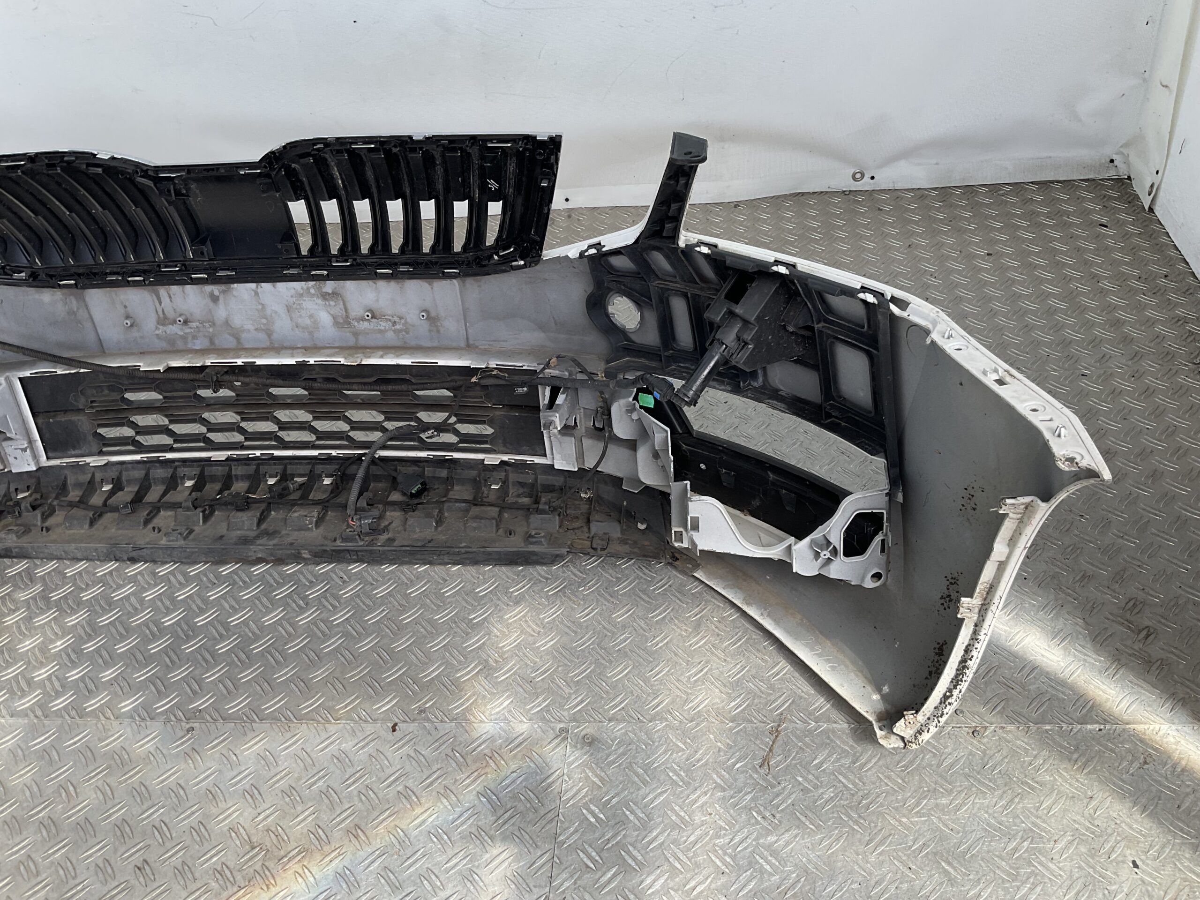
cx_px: 600
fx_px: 1005
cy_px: 450
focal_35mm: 29
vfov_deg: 48.2
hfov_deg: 61.7
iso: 16
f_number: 1.8
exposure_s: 1/209
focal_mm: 3
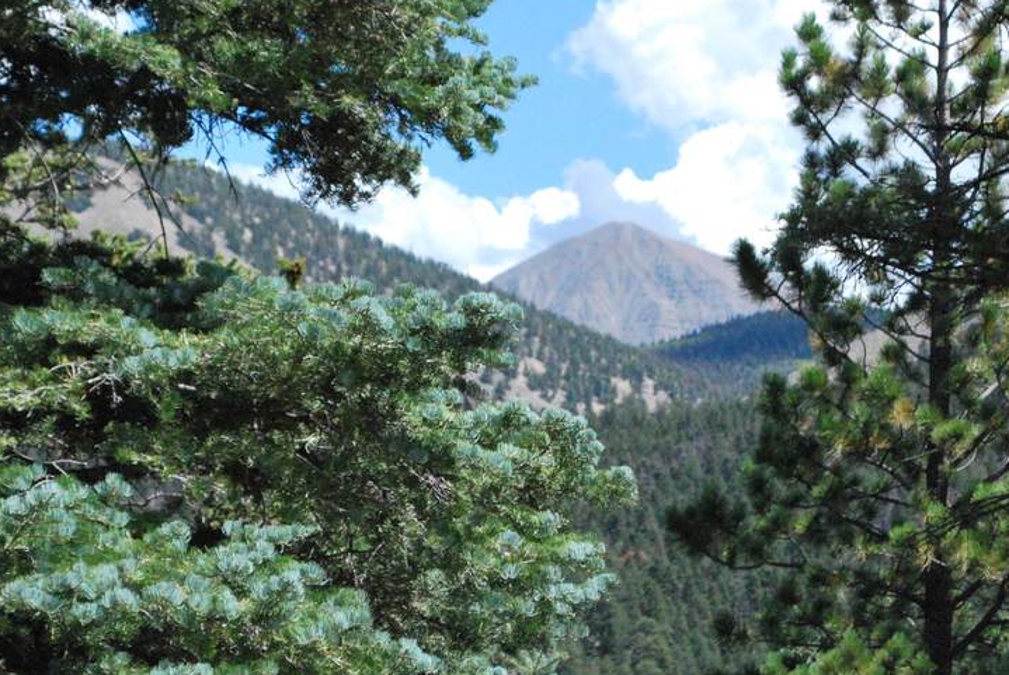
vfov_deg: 9.4
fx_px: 4121
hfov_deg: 14.0
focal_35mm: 147
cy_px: 225
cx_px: 429
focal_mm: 55
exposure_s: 1/4000
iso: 1600
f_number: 5.6
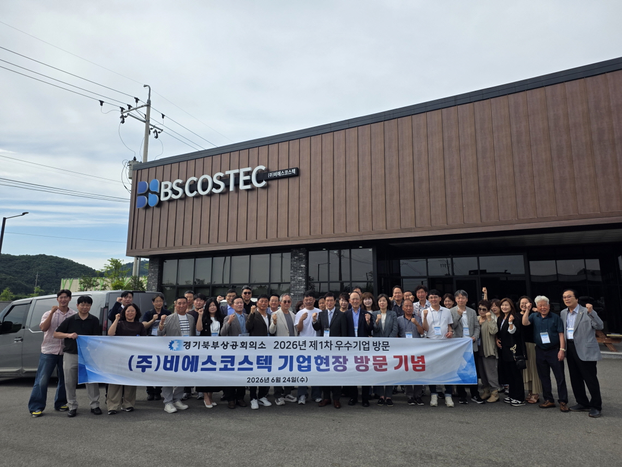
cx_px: 311
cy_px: 234
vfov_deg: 58.9
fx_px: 413
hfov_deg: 73.9
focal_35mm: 23
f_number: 1.7
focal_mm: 6.25
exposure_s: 1/4889
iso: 80
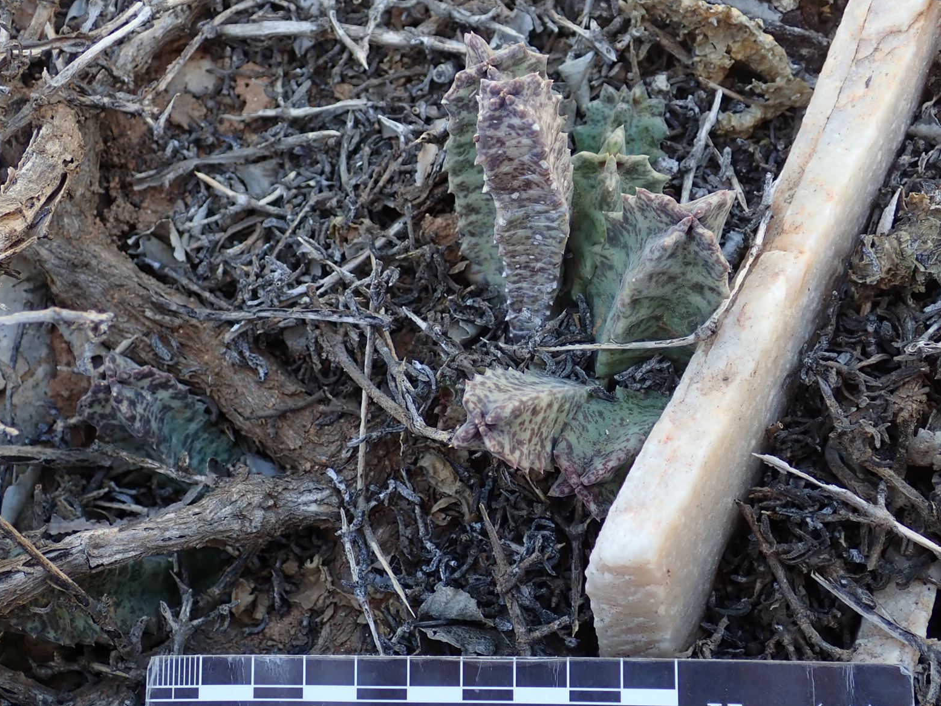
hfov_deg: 42.0
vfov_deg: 32.2
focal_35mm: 45
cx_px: 512
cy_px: 393
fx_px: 1223
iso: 100
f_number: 2.6
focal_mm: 6.42
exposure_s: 1/100
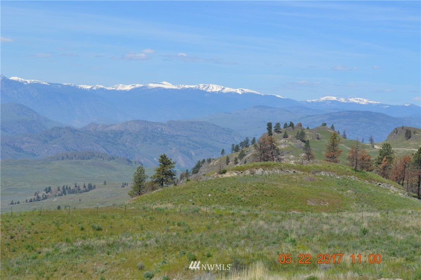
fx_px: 965
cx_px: 210
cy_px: 140
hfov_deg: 24.6
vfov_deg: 16.6
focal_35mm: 82
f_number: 8
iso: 100
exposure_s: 1/250
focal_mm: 55
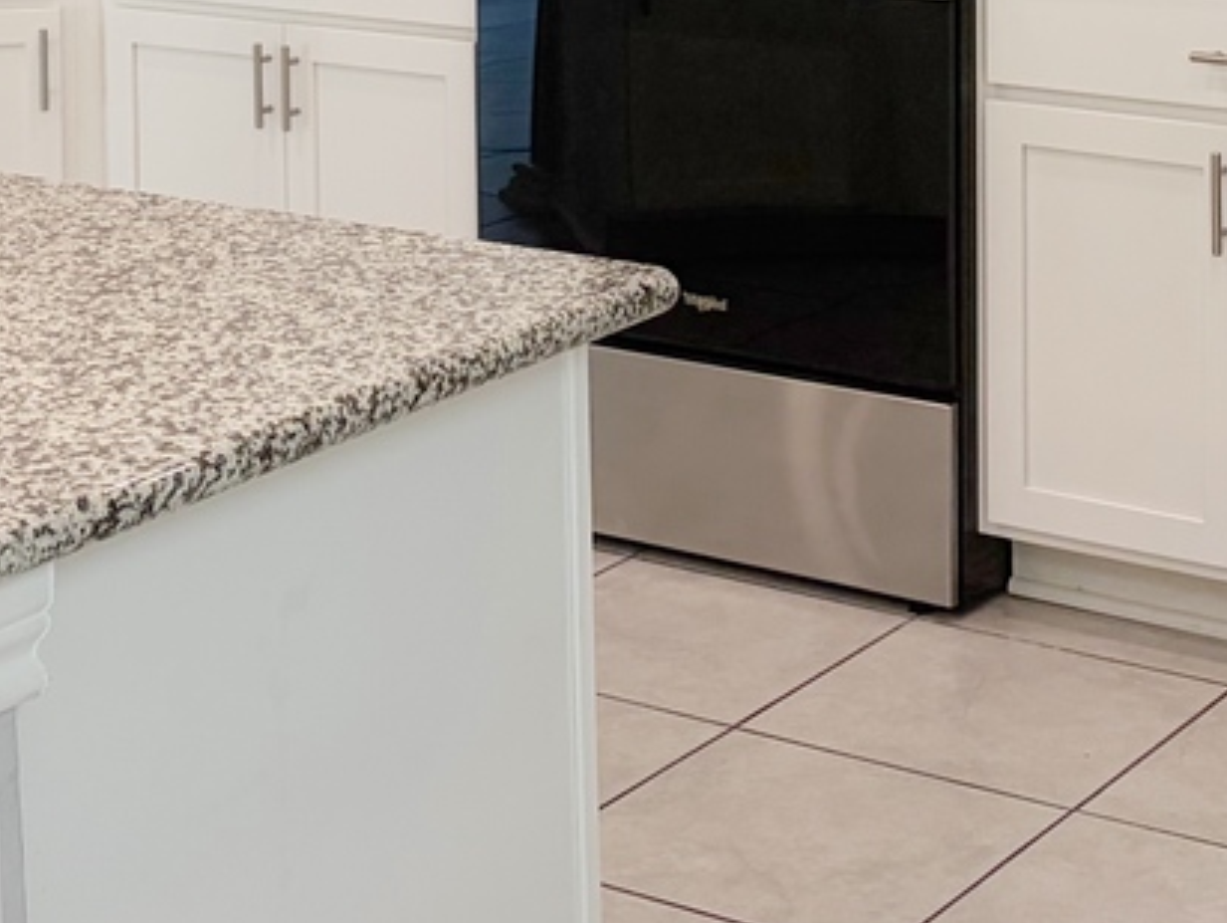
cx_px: 630
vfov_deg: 15.5
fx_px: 3228
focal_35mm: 91
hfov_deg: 21.5
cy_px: -257
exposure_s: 1/222
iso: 125
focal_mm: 5.96
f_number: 1.6
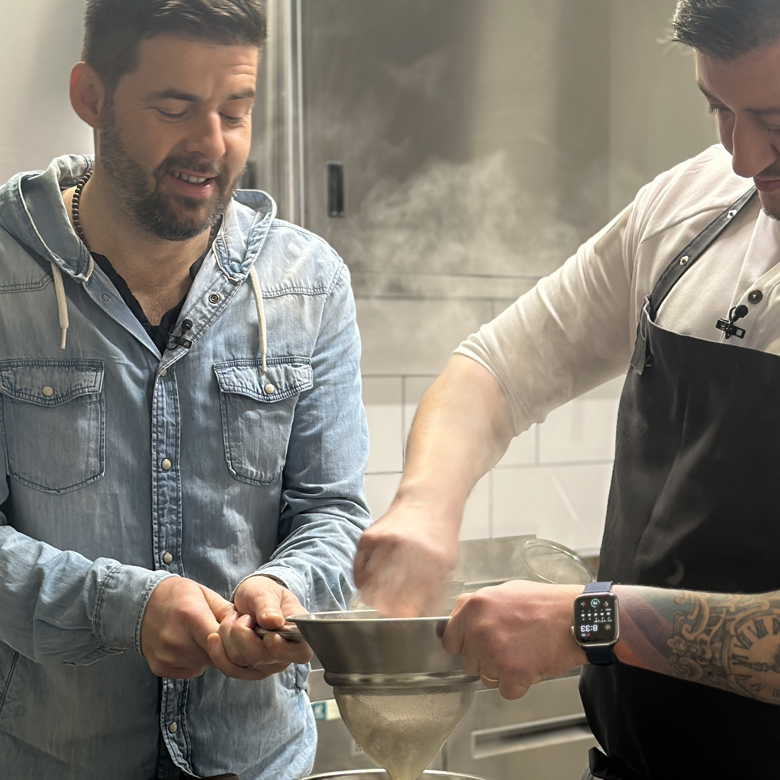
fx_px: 2116
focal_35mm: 83
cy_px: 565
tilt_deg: -5.5
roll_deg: -0.5
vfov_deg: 20.8
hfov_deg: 20.9
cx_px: 449
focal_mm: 6.86
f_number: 1.78
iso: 125
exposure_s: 1/50
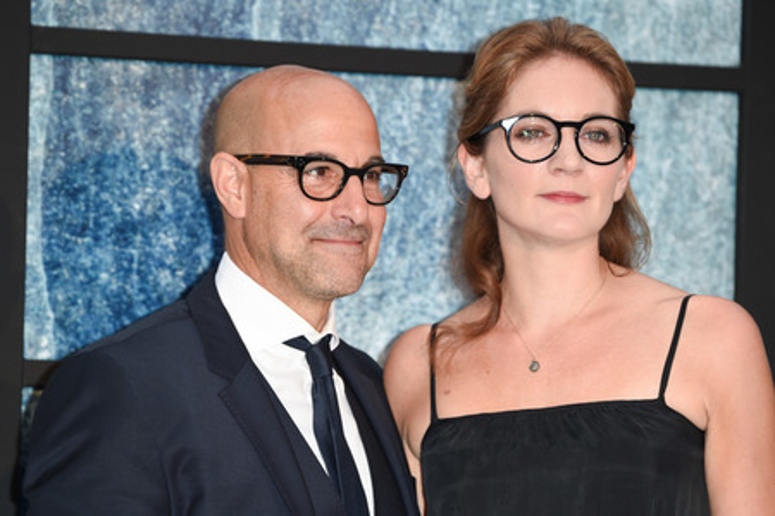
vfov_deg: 4.9
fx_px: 6027
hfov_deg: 7.4
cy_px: 258
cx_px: 388
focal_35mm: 280
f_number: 5.6
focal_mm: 280
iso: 640
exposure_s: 1/250
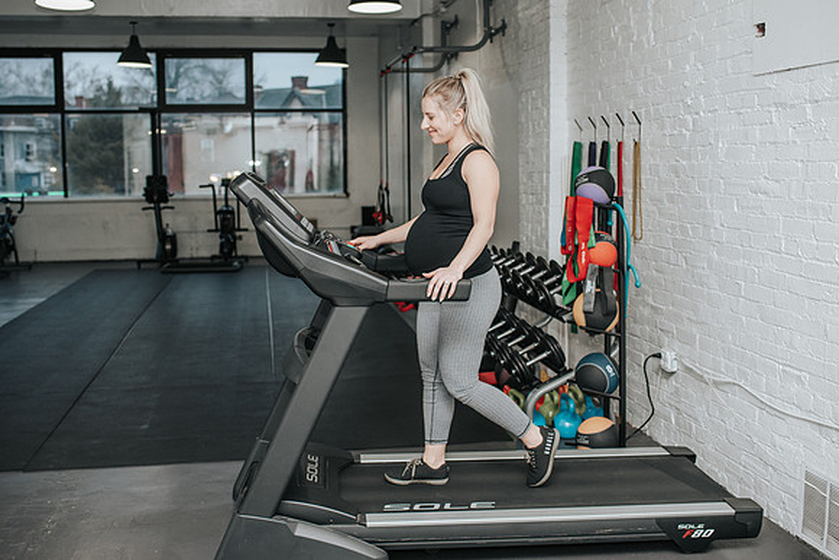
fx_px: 905
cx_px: 413
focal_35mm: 39
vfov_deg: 34.3
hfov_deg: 49.7
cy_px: 255
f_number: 3.2
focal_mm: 35
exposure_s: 1/200
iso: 800
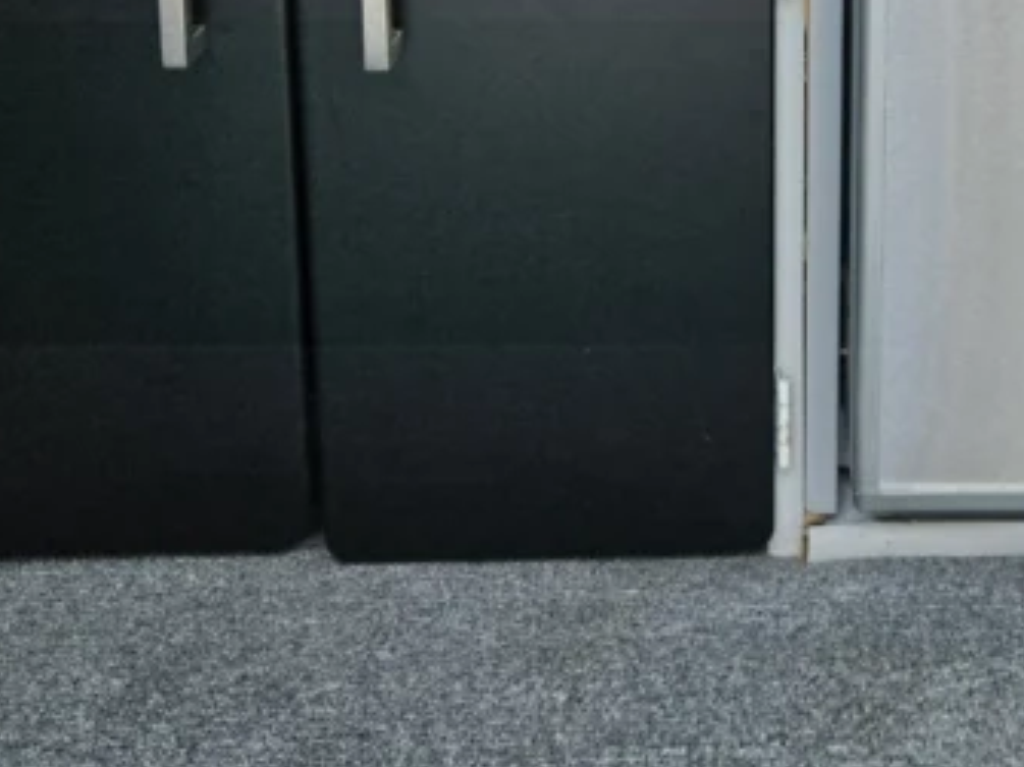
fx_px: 1626
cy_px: -73
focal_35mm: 55
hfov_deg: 34.1
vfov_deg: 24.7
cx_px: 786
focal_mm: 5.4
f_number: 1.8
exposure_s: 1/120
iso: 250
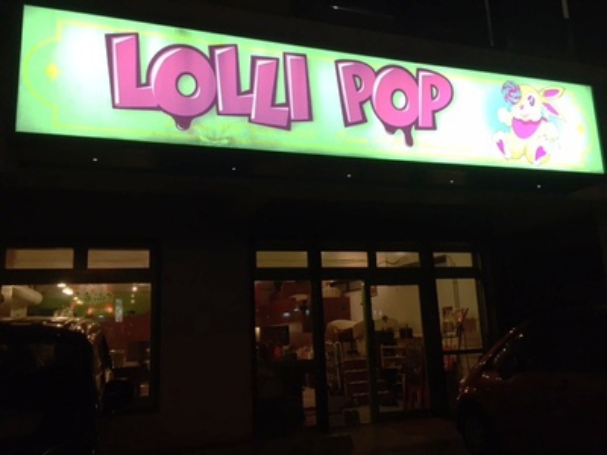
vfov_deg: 48.2
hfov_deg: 61.7
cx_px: 304
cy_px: 228
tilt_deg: +11.7
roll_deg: +1.8
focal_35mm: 29
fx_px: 509
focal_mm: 4.15
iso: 80
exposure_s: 1/30
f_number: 2.2
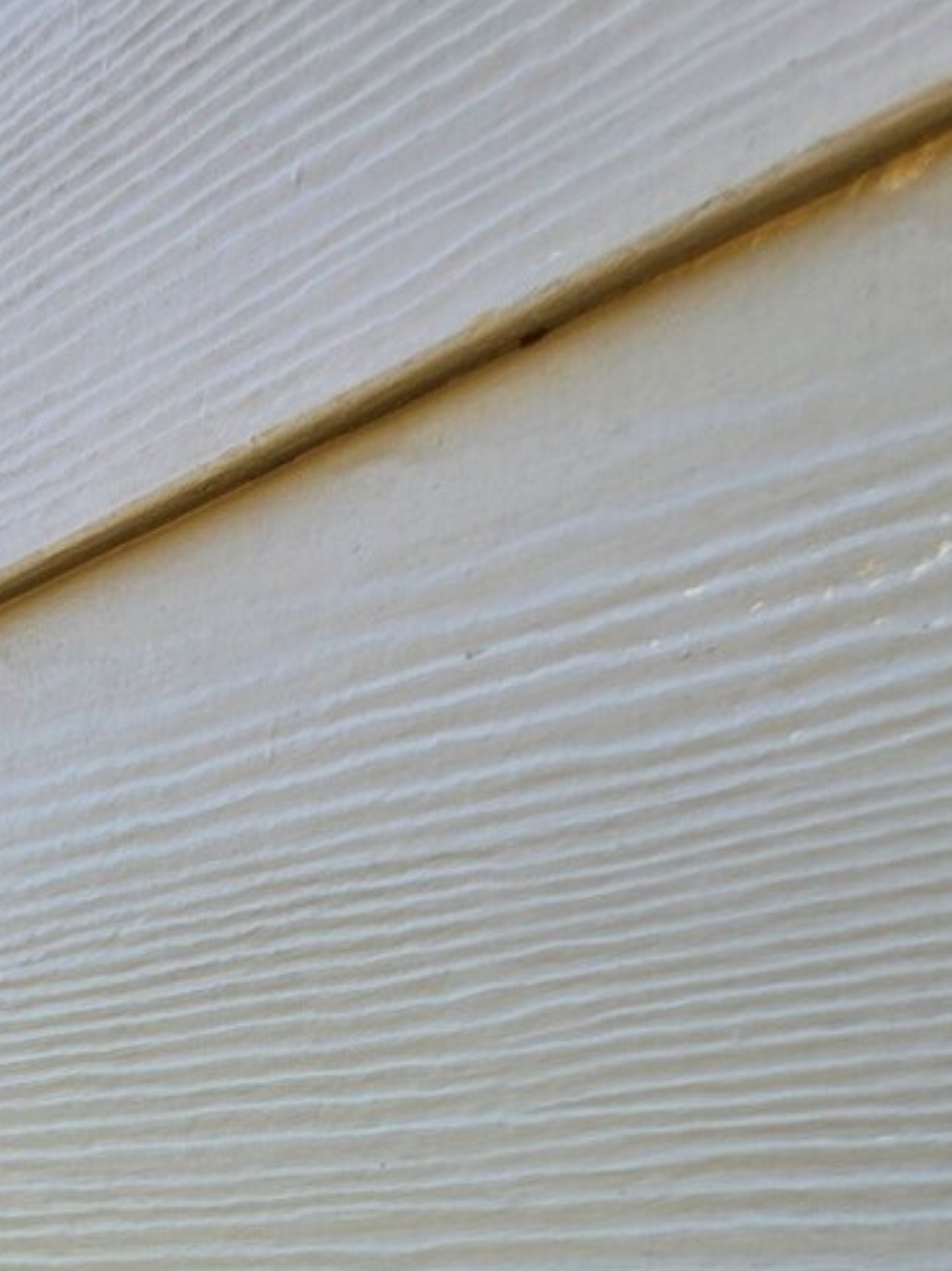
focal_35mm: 38
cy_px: 1593
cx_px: -70
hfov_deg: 33.4
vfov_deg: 35.8
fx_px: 1395
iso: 40
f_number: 1.9
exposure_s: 1/173
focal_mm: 2.2
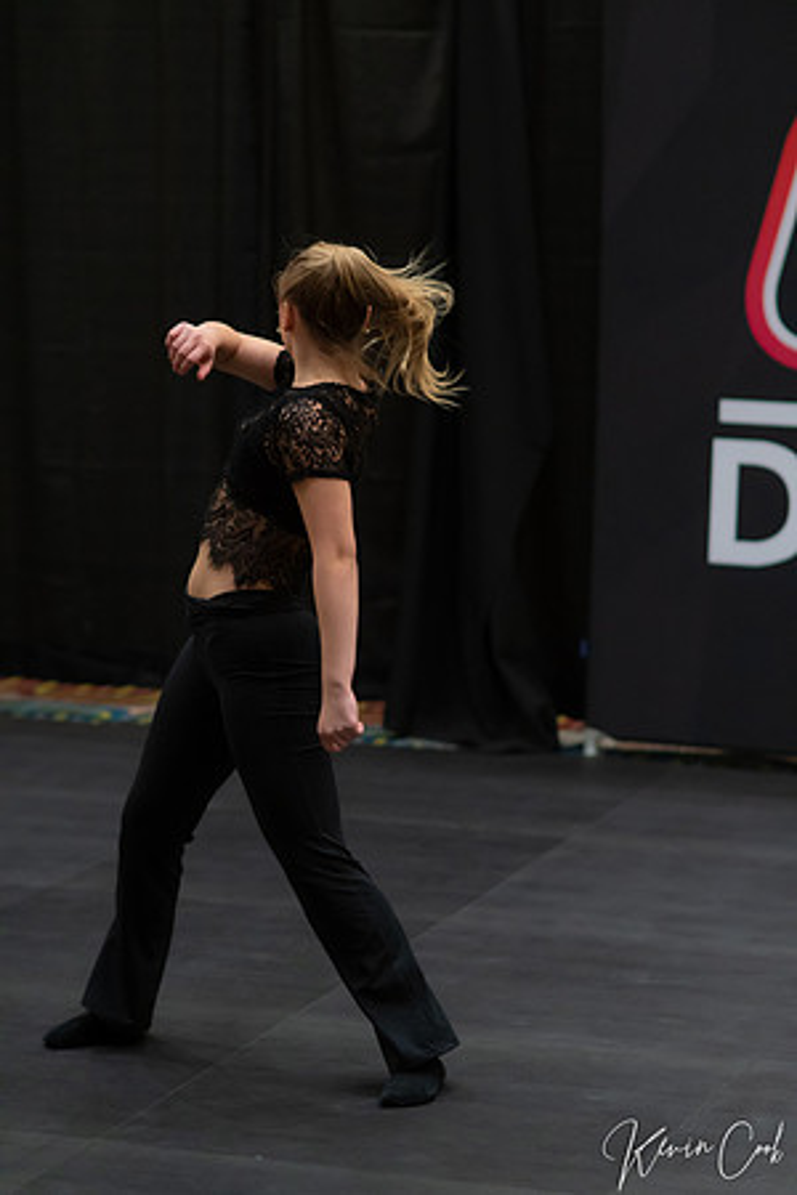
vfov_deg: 16.1
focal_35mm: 127
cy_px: 598
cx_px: 398
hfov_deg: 10.8
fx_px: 4217
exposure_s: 1/640
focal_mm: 85
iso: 1250
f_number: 2
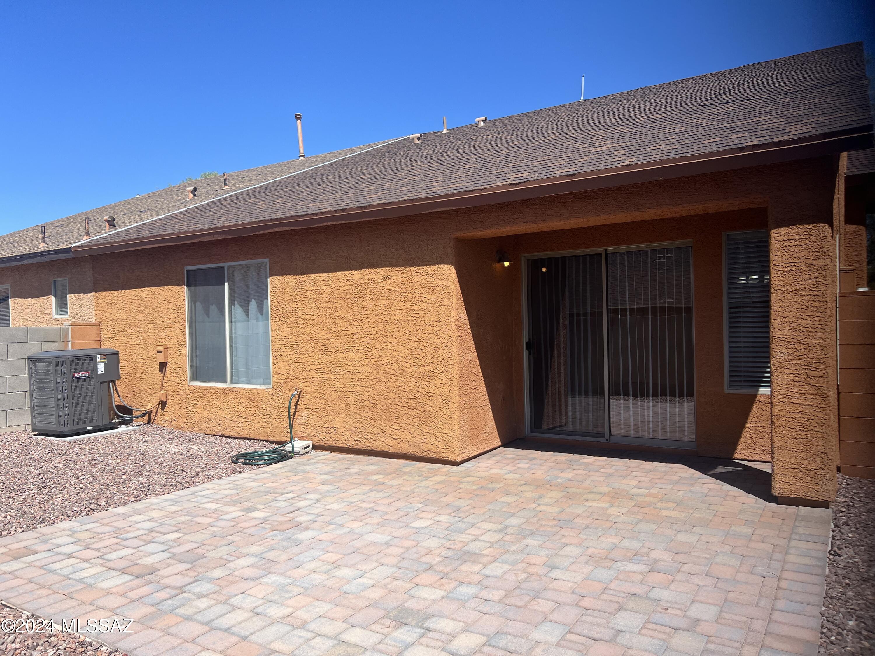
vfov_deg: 53.1
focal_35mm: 26
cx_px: 438
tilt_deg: -0.7
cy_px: 328
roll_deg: +2.3
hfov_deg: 67.3
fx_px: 657
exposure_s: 1/3704
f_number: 1.5
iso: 50
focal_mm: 5.7
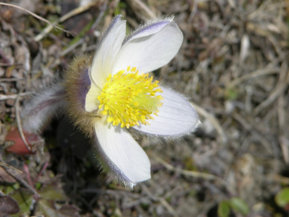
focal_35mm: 280
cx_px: 144
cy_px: 108
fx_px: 2338
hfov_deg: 7.1
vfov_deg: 5.3
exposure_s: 1/321
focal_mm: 71.2
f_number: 5.9
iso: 50
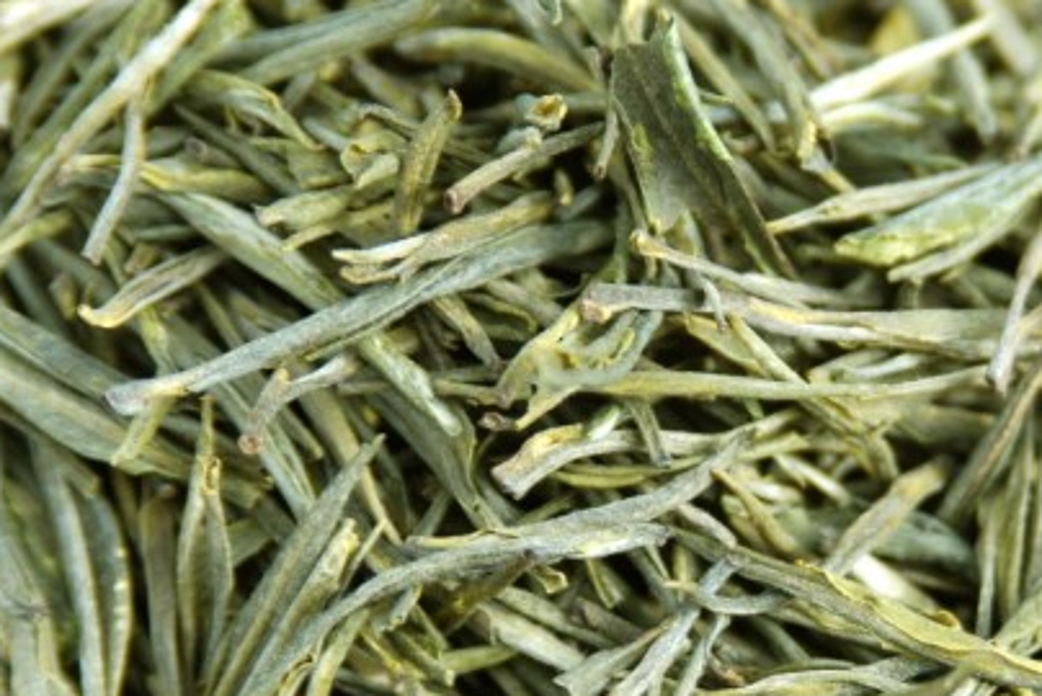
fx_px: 8979
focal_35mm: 310
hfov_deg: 6.6
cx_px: 860
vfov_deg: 4.4
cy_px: 527
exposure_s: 1/80
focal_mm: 98
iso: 100
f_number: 4.5
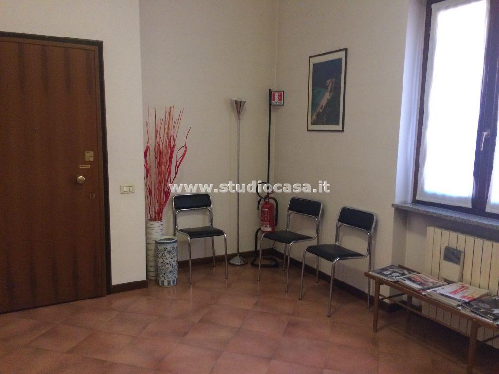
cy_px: 187
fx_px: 418
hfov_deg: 61.7
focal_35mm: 29
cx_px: 250
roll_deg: -1.0
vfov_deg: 48.2
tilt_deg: -10.3
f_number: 2.2
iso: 250
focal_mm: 4.15
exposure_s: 1/25
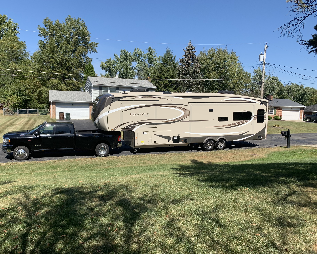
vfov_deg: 51.5
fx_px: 263
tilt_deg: -5.2
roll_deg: -1.7
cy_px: 127
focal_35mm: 28
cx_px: 145
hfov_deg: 62.1
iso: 25
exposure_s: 1/2033
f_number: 1.8
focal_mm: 4.25
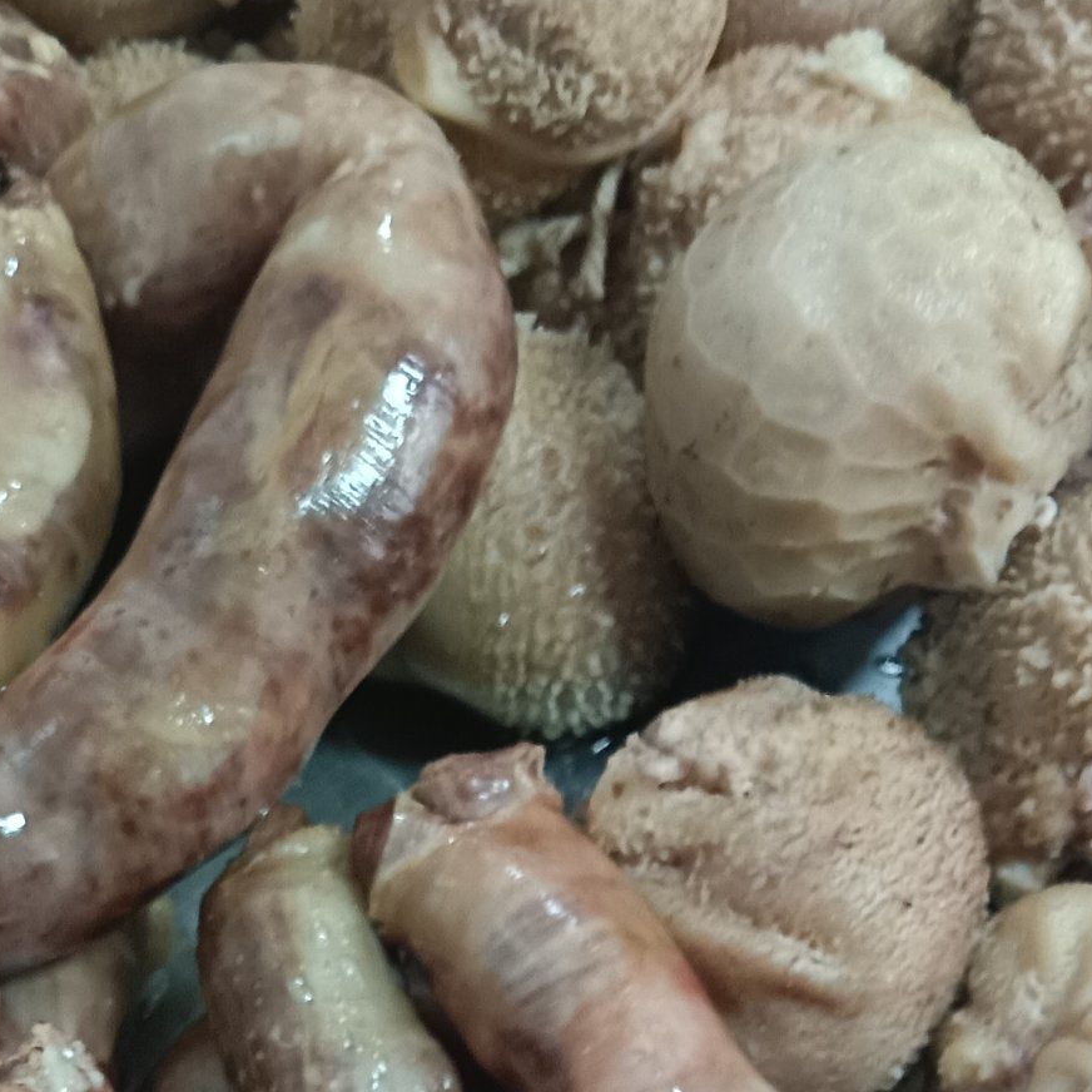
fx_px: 2570
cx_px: -26
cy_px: 1199
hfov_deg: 22.9
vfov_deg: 22.6
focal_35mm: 72
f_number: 1.8
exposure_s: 1/33.4
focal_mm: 4.05
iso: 1603
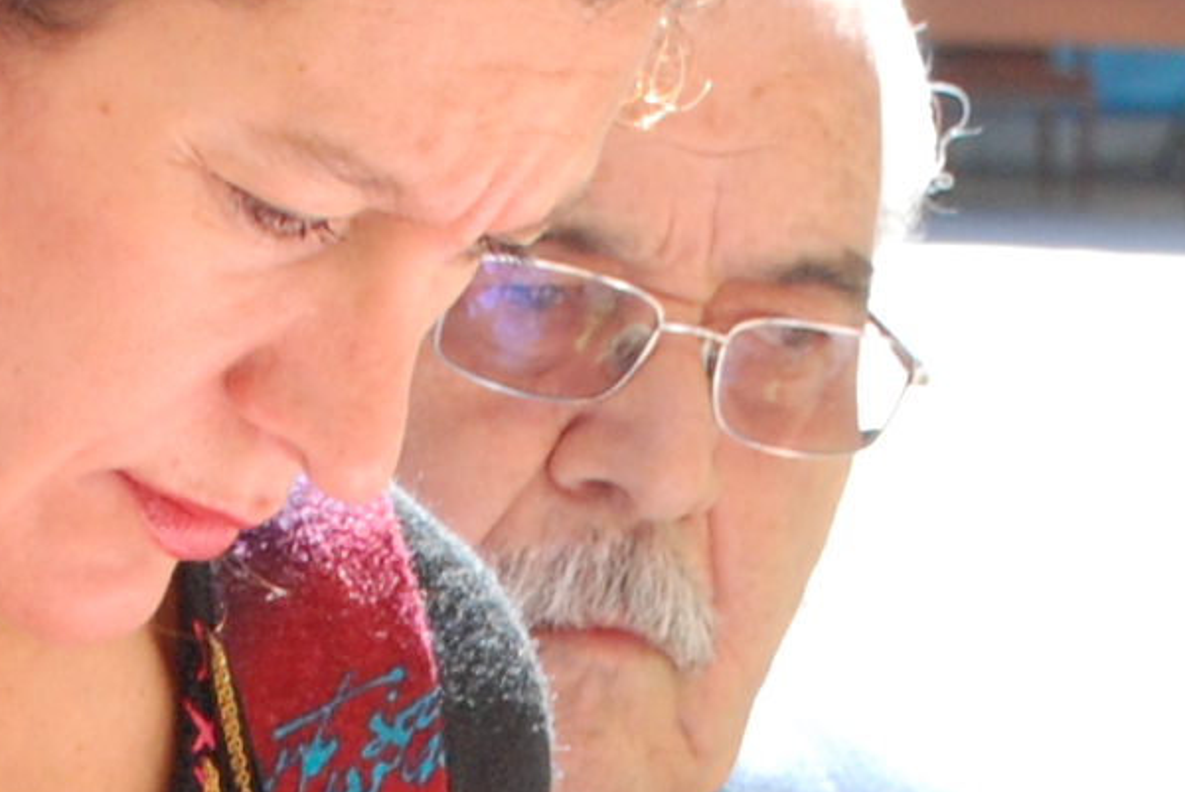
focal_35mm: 310
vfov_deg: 4.3
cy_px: 1999
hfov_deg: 6.6
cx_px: 286
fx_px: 10211
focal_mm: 32
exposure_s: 1/160
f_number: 6.3
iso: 400
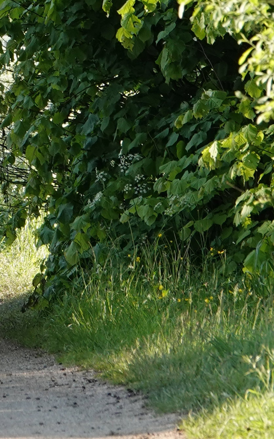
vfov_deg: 2.2
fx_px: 11366
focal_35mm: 951
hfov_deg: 1.4
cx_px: -198
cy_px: -185
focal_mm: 83.9
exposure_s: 1/250
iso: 200
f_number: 4
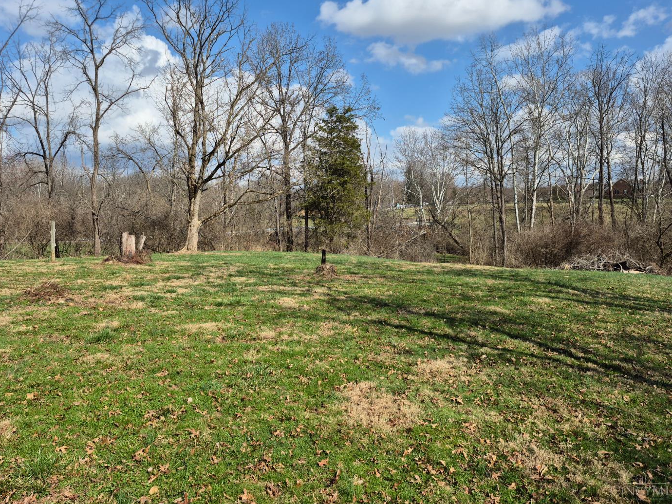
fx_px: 485
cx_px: 320
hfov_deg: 69.4
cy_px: 233
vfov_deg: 54.8
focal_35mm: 25
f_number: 1.8
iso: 25
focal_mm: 5.4
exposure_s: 1/2360
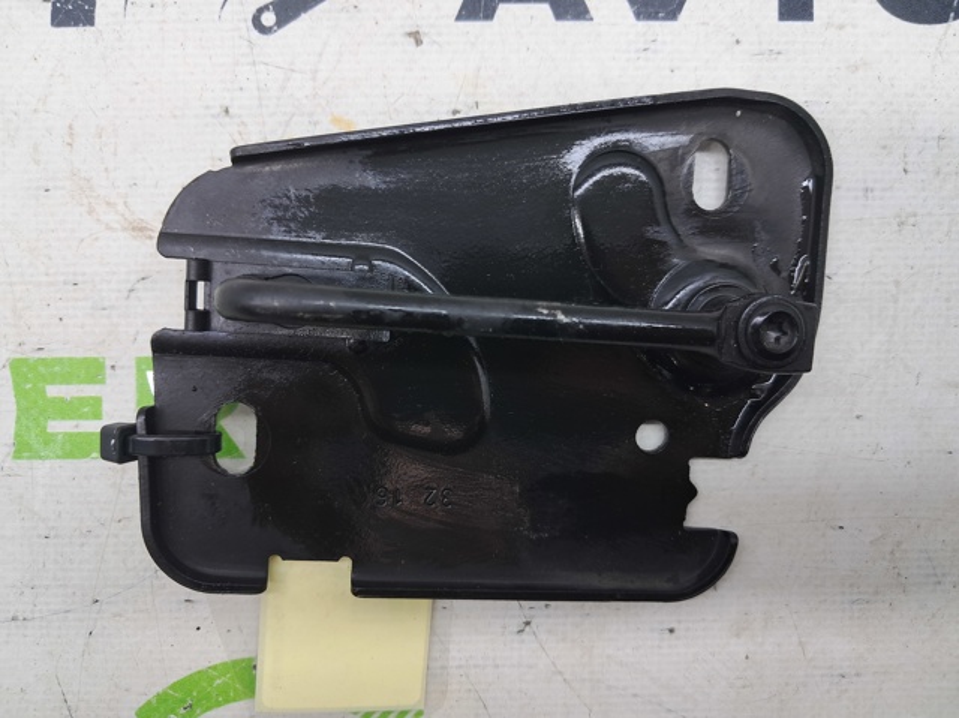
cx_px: 480
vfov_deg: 51.3
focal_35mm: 27
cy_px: 359
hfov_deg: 65.4
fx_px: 747
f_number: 1.8
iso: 64
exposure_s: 1/60
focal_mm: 4
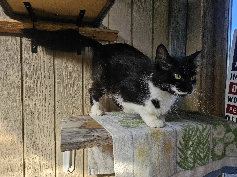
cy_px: 88
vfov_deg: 58.9
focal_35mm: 23
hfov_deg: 73.9
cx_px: 118
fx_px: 157
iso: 50
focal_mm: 5.4
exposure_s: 1/365
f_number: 1.8
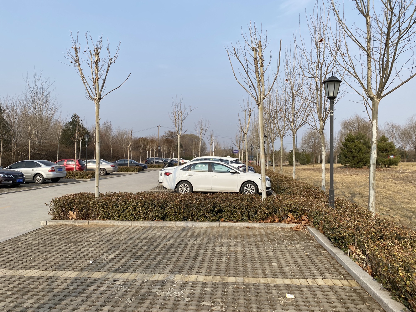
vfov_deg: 53.1
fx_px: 312
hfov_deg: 67.3
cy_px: 156
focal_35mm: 26
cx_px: 208
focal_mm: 4.25
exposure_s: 1/3040
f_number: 1.8
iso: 32
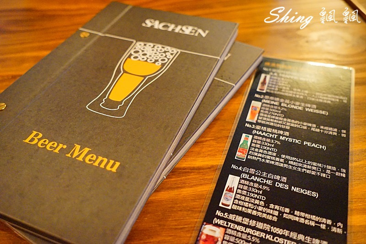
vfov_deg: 41.1
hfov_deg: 58.7
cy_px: 122
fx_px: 325
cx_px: 183
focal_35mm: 32
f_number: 4
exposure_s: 1/25
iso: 6400
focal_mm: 32
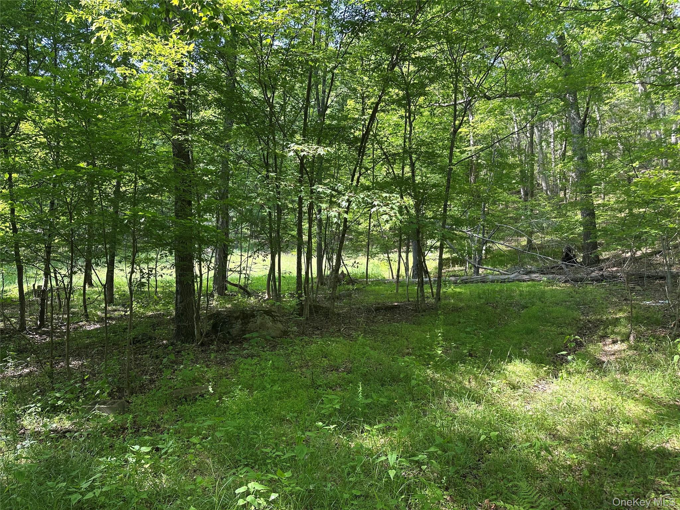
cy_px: 255
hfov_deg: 71.6
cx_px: 340
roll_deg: -2.6
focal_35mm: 24
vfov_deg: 56.8
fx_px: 471
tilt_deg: +0.3
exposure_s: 1/213
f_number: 1.78
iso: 64
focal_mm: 6.86
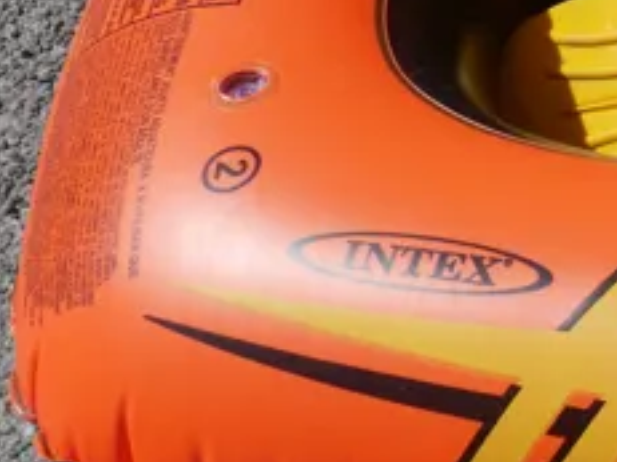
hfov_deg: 12.0
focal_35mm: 142
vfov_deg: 10.3
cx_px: 1319
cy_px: -23
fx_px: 2530
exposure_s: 1/640
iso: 200
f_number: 10
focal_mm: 16
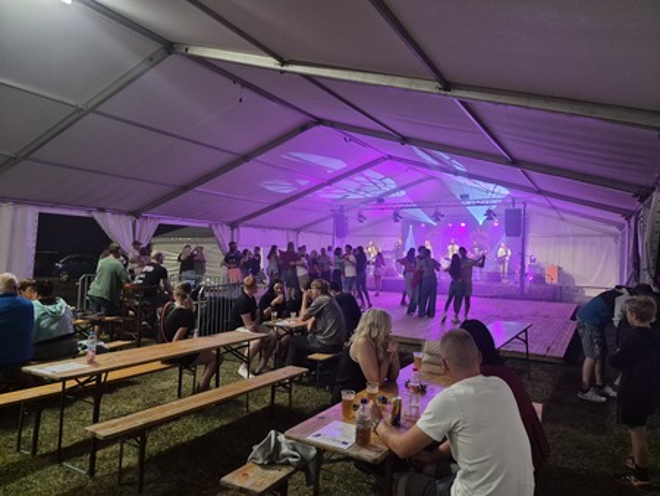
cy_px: 248
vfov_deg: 58.9
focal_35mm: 23
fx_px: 439
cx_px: 330
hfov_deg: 73.9
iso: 1000
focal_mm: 5.4
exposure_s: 1/100
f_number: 1.8
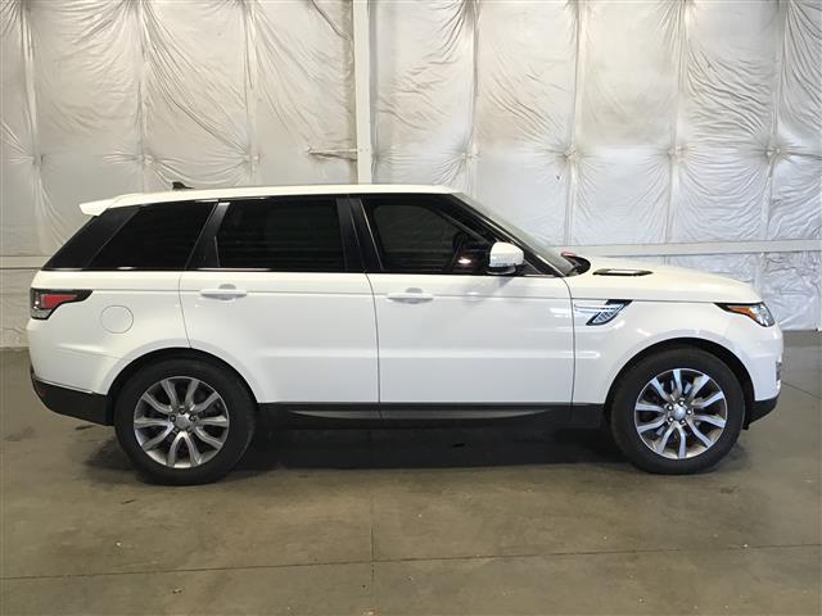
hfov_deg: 58.4
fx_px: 736
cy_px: 308
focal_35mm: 31
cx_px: 411
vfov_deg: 45.4
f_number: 2.4
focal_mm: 3.3
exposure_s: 1/30
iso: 40
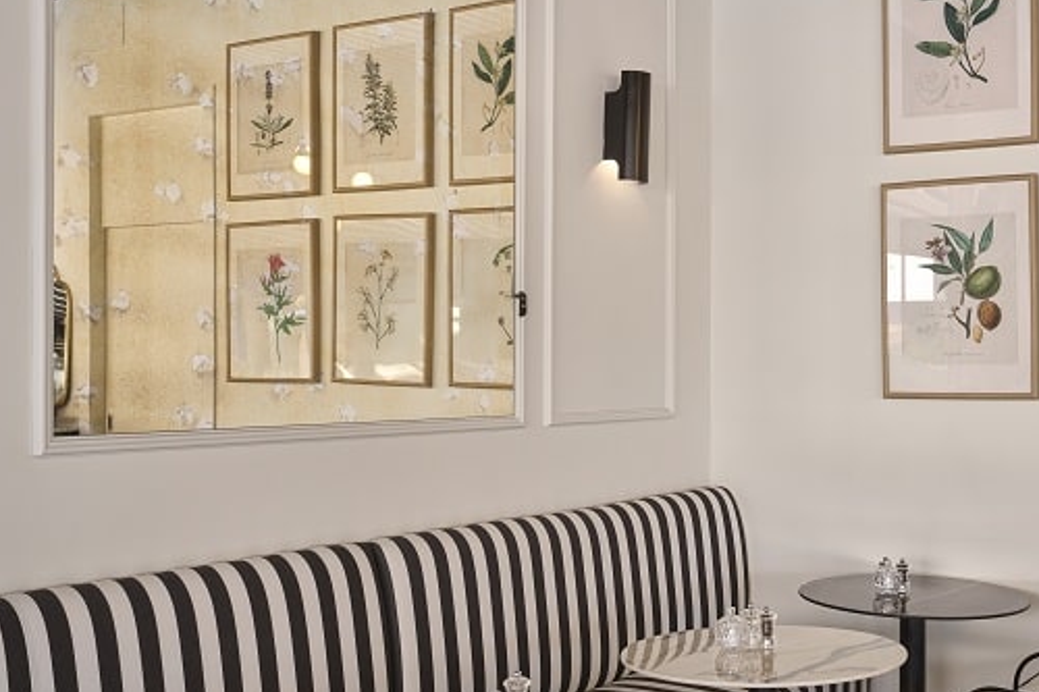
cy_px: 327
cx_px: 715
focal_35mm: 48
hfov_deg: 40.5
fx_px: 1385
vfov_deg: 28.1
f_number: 7.1
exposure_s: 1/30
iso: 250
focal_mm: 30
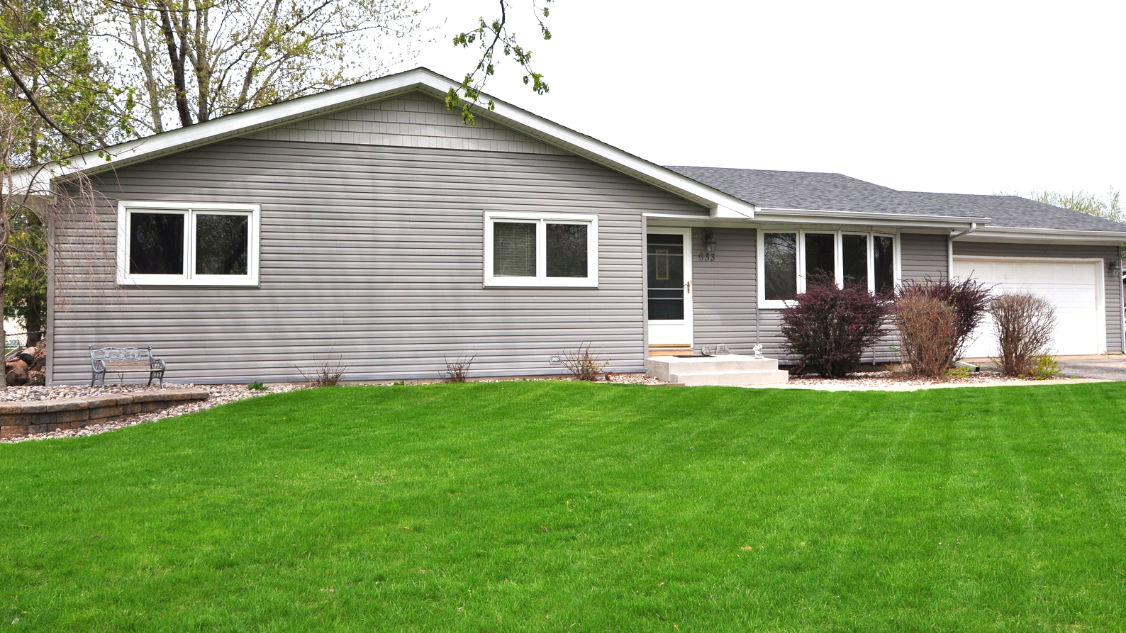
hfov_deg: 63.4
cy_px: 277
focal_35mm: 31
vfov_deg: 38.2
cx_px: 562
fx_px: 912
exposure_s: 1/320
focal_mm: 19
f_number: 10
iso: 200
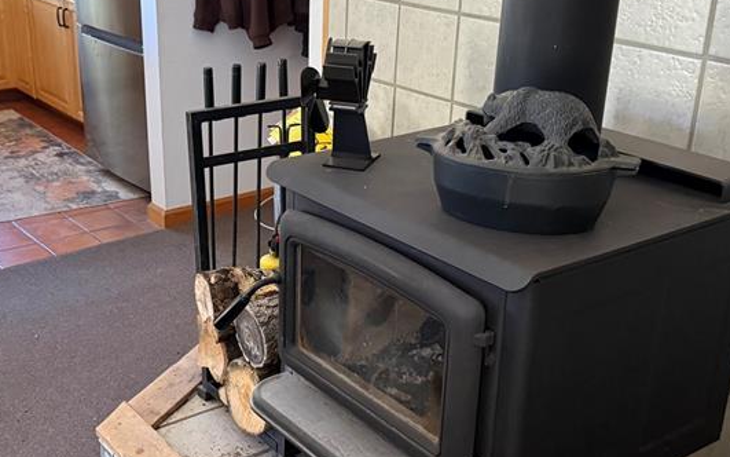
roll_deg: +0.3
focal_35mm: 49
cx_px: 254
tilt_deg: -21.6
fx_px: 975
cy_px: 243
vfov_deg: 26.3
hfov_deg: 40.6
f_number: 1.78
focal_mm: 6.76
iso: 500
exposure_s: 1/60
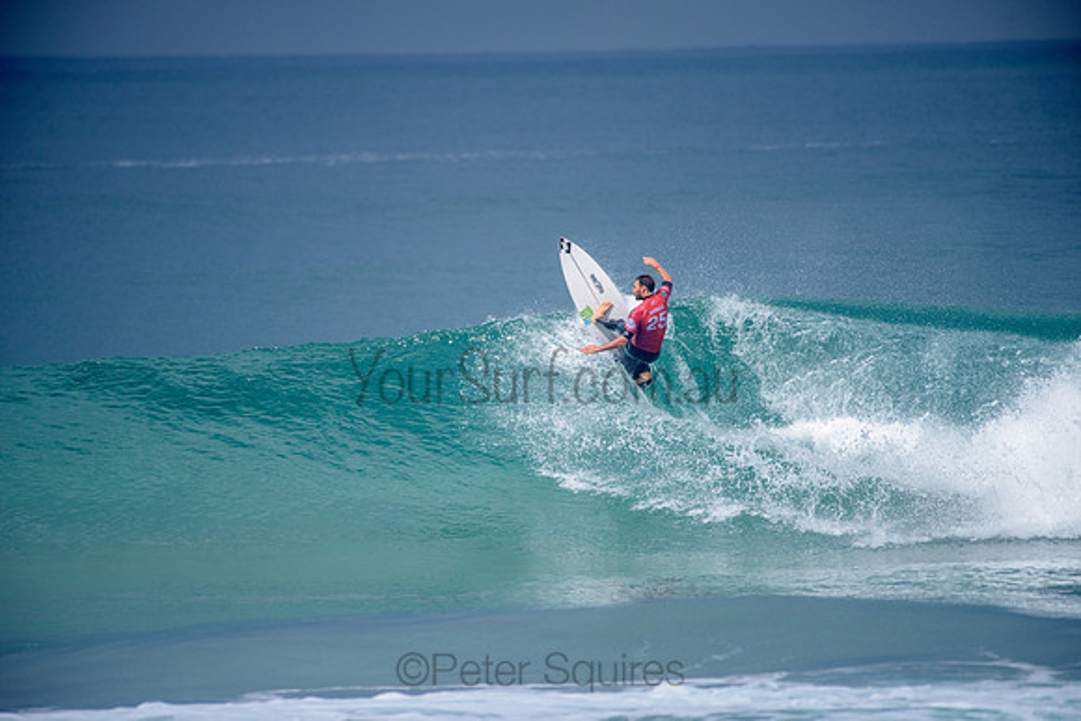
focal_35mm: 500
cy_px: 360
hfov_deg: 4.1
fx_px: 15017
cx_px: 540
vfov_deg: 2.8
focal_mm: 500
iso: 160
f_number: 5.6
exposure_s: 1/2000
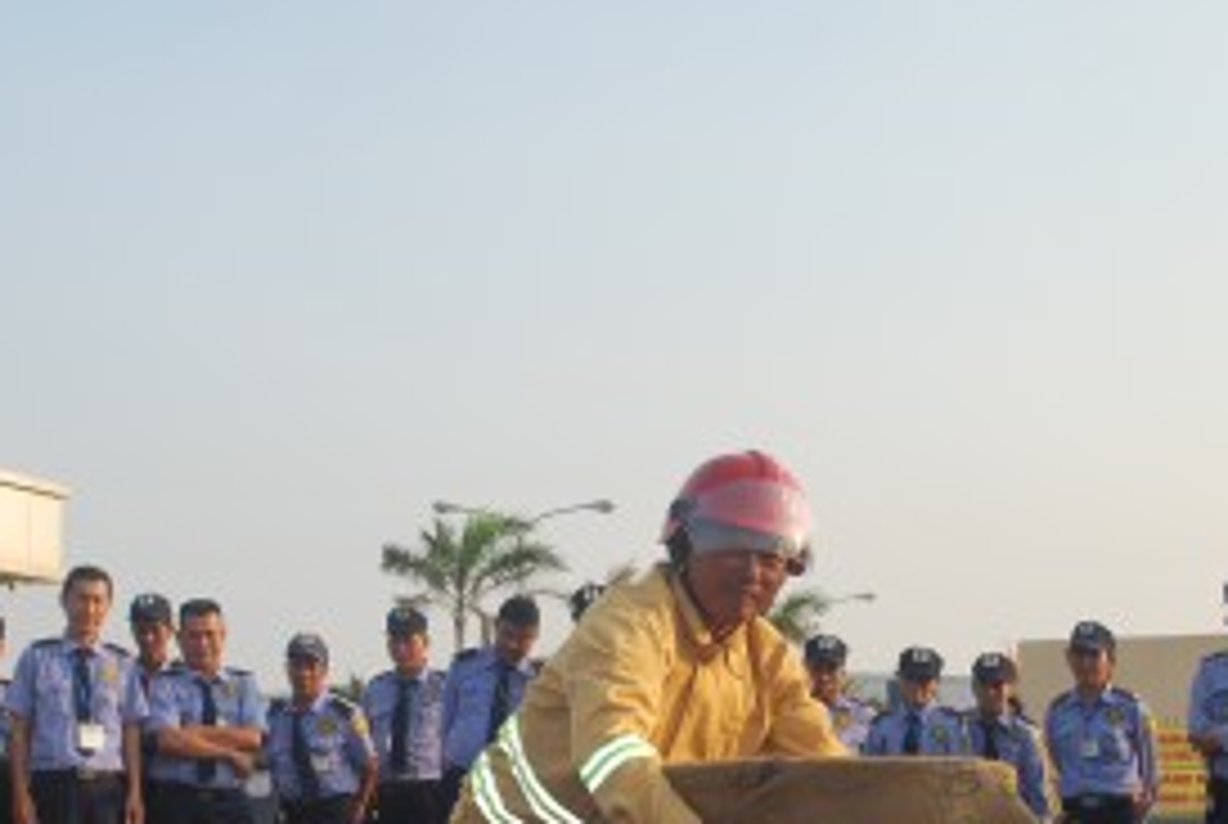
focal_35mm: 66
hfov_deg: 30.4
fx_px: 2255
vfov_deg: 20.3
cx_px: 495
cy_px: 714
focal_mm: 24
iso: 100
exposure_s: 1/200
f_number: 5.6
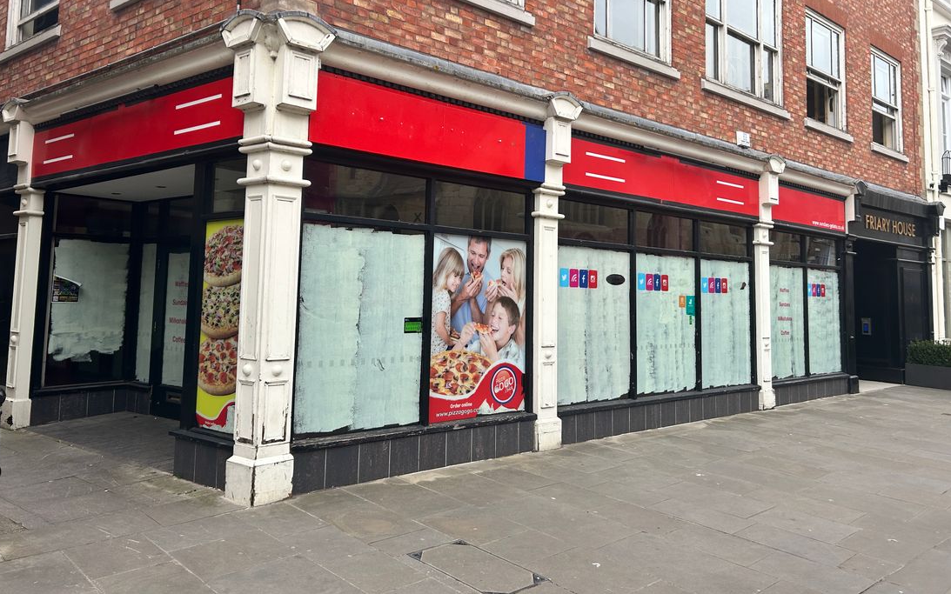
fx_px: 726
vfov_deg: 44.3
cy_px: 234
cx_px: 469
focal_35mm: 28
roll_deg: +1.2
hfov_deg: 66.5
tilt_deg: +4.5
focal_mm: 5.7
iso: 50
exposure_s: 1/1009
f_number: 1.5
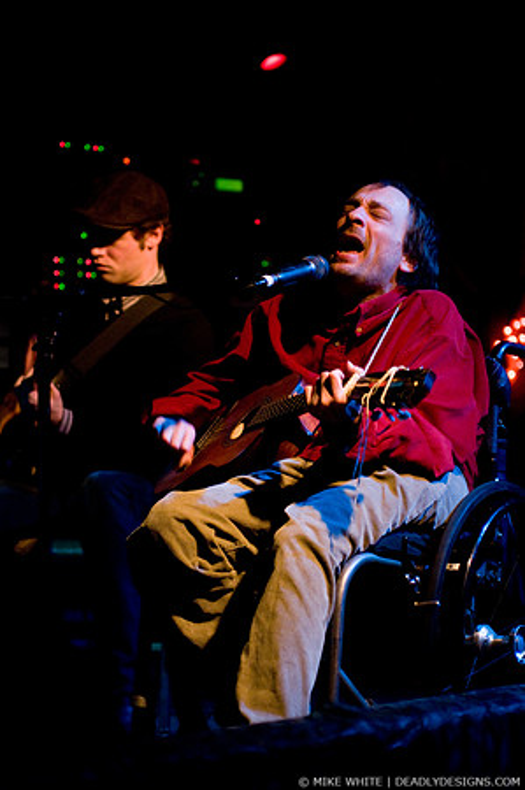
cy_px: 395
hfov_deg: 13.0
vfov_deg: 19.5
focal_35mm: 105
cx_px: 262
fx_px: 2302
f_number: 2.8
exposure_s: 1/40
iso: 1000
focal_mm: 70
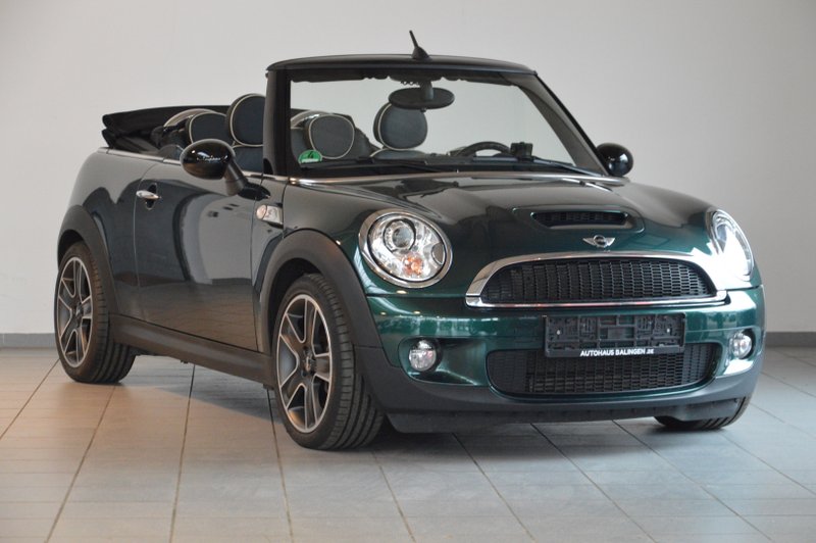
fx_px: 2378
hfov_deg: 19.5
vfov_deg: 13.0
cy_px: 272
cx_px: 408
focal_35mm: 105
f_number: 5.3
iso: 2200
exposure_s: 1/60
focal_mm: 70
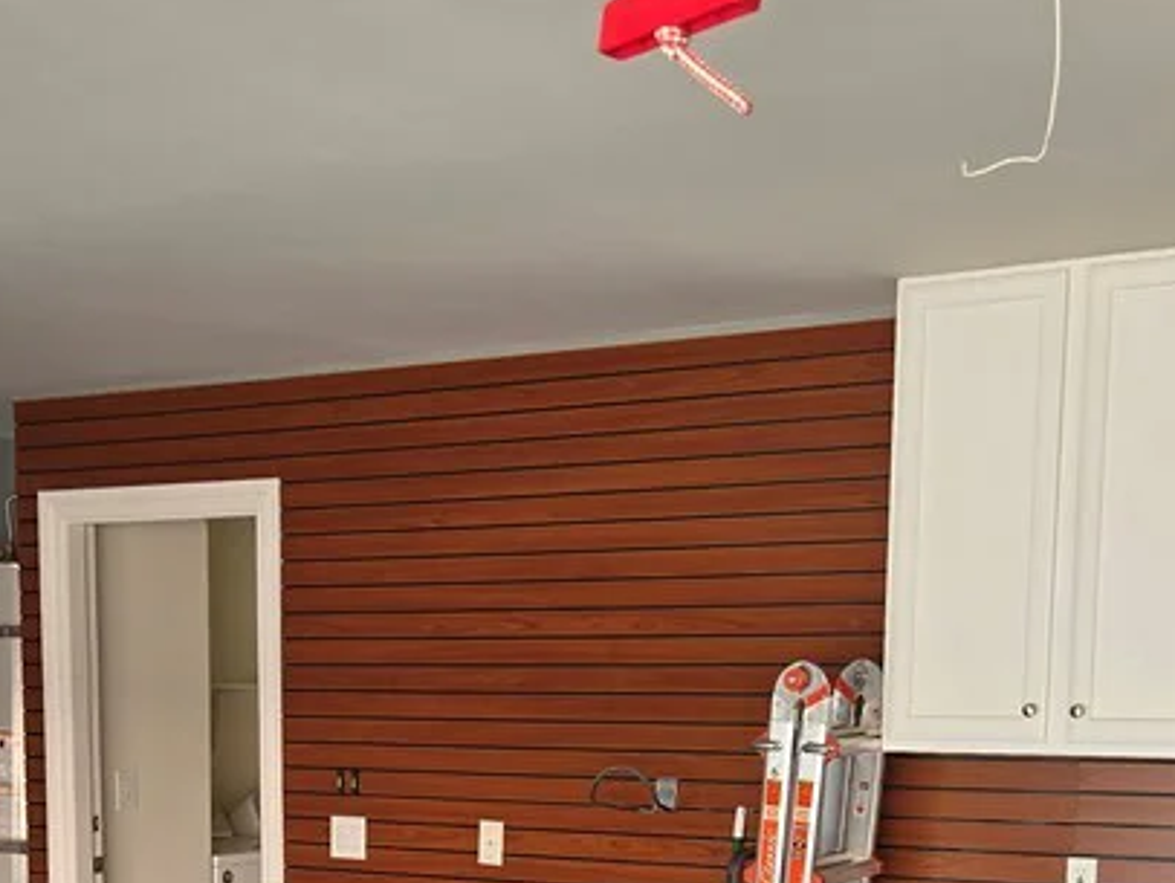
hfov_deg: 33.2
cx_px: 593
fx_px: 1970
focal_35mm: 58
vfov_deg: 23.8
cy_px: 952
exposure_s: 1/120
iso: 80
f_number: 1.8
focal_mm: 5.4
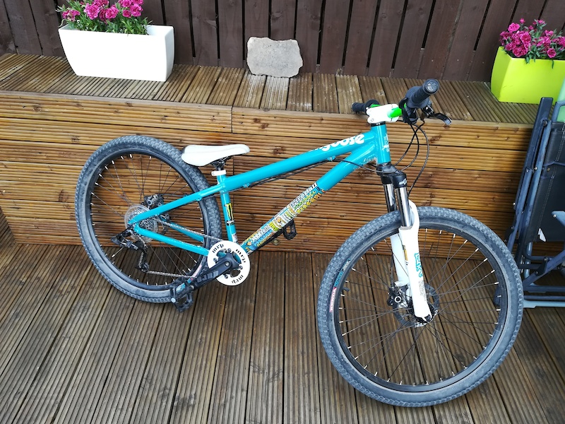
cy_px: 212
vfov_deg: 53.1
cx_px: 282
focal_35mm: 26
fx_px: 424
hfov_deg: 67.3
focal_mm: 3.83
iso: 50
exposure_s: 1/159
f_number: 2.2
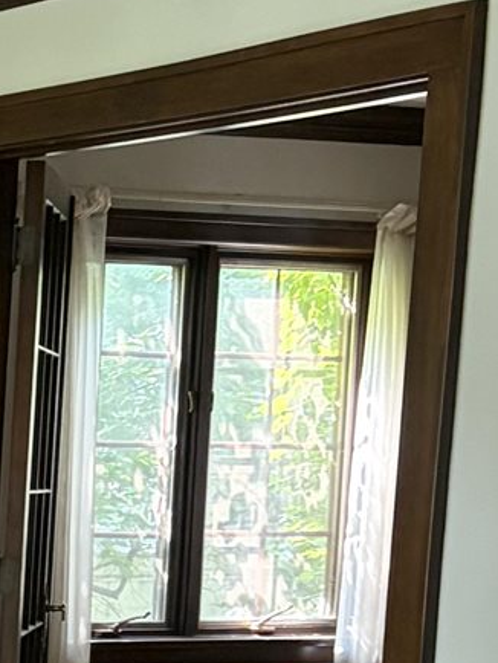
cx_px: -635
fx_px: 2645
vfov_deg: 13.8
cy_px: 831
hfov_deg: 9.7
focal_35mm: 138
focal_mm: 5.96
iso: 200
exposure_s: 1/60
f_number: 1.6
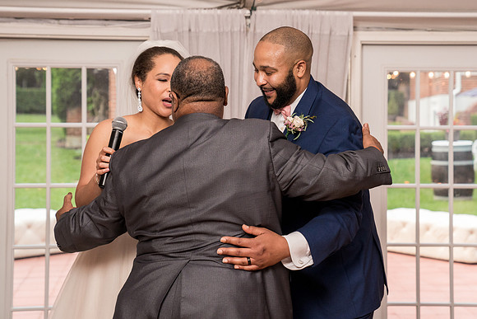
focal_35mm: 77
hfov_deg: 26.2
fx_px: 1026
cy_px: 129
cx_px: 265
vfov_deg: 17.6
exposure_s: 1/200
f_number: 4
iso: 2000
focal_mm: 65
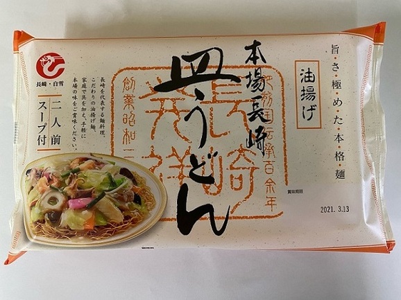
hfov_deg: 67.3
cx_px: 200
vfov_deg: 53.0
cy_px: 150
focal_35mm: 26
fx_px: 301
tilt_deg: -88.8
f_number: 1.8
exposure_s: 1/60
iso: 250
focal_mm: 4.25
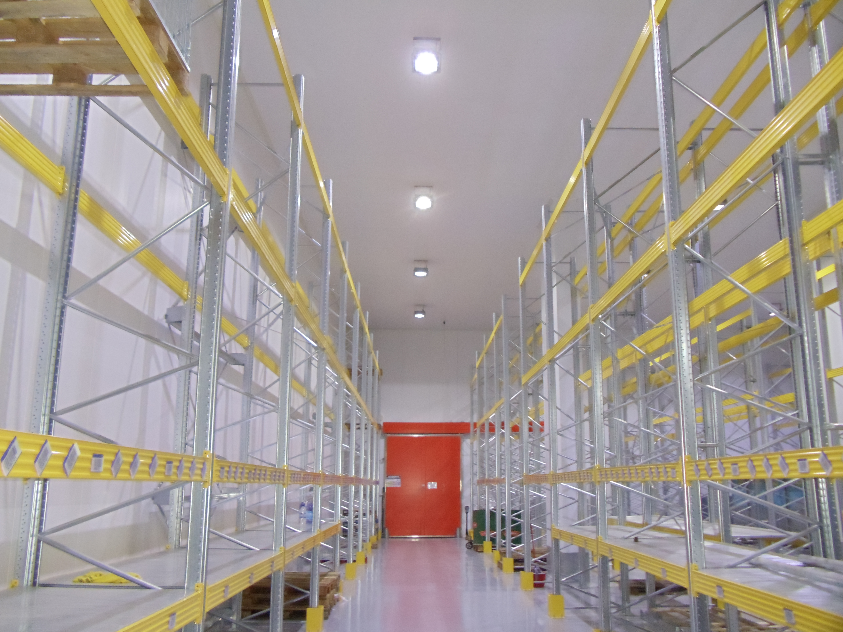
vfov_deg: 32.9
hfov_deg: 42.9
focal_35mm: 44
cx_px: 422
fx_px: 1072
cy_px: 316
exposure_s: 1/30
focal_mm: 6
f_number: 3.5
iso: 400
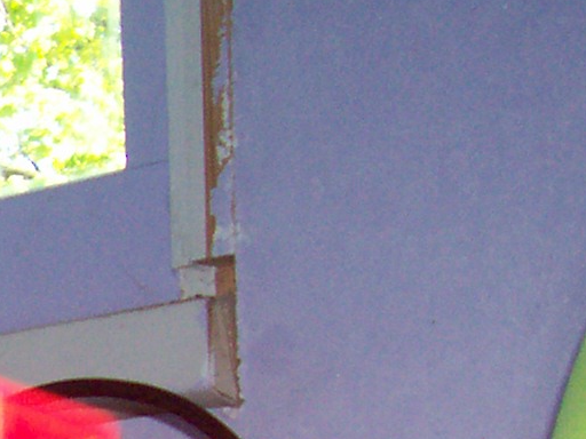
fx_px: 2590
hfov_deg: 11.4
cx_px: -643
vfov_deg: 9.2
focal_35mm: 153
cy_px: 799
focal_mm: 5.6
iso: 140
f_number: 2.7
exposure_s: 1/112
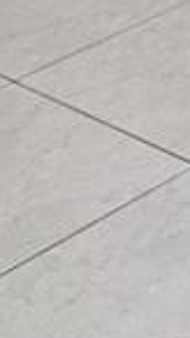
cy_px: -692
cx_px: 906
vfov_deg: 9.7
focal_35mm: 169
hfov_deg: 5.6
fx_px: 1516
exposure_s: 1/3
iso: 640
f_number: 9
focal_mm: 14.7
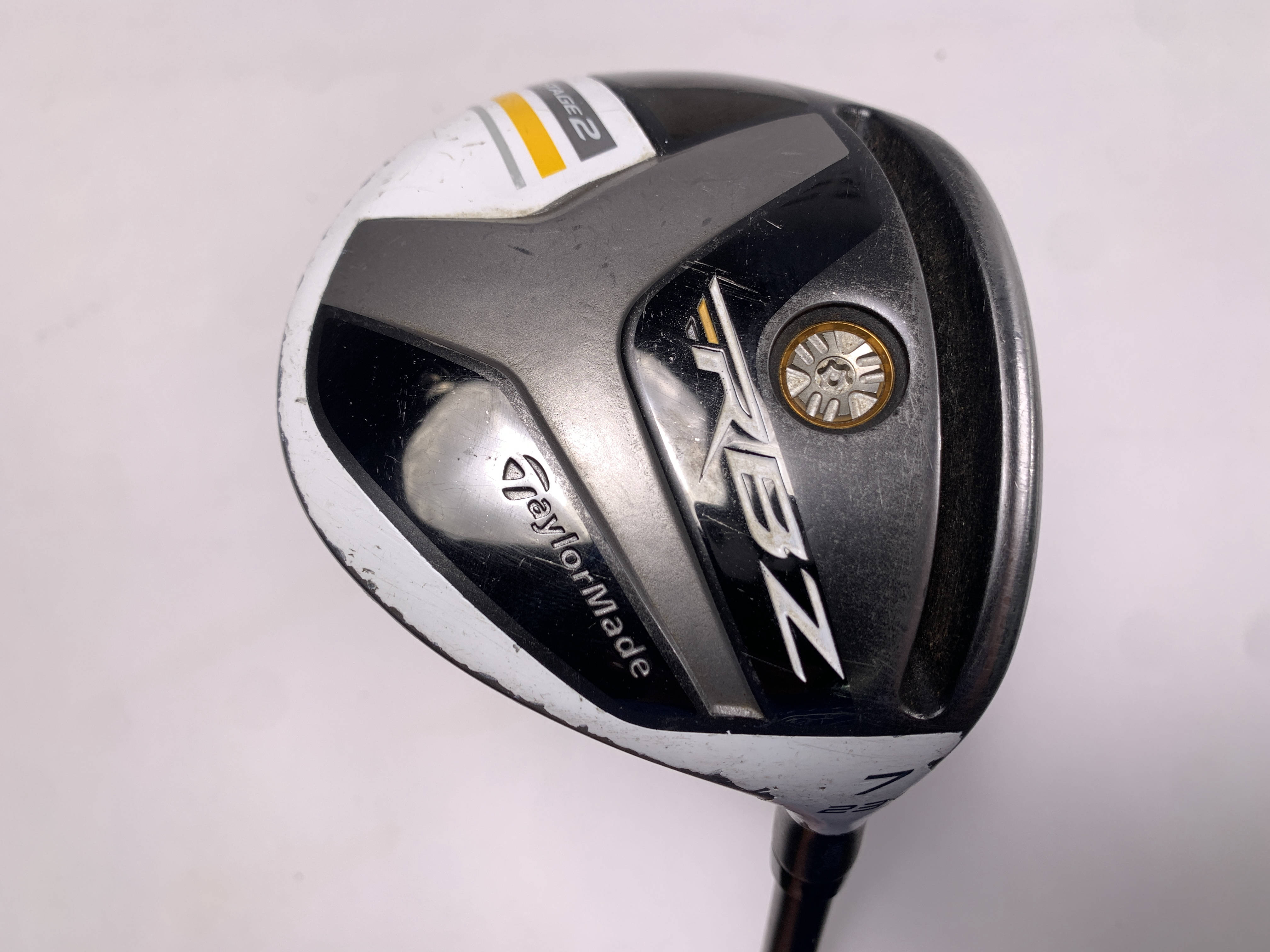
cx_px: 635
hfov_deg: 67.3
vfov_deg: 53.1
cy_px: 476
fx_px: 954
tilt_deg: -75.8
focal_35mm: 26
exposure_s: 1/243
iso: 25
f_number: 1.8
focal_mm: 4.25
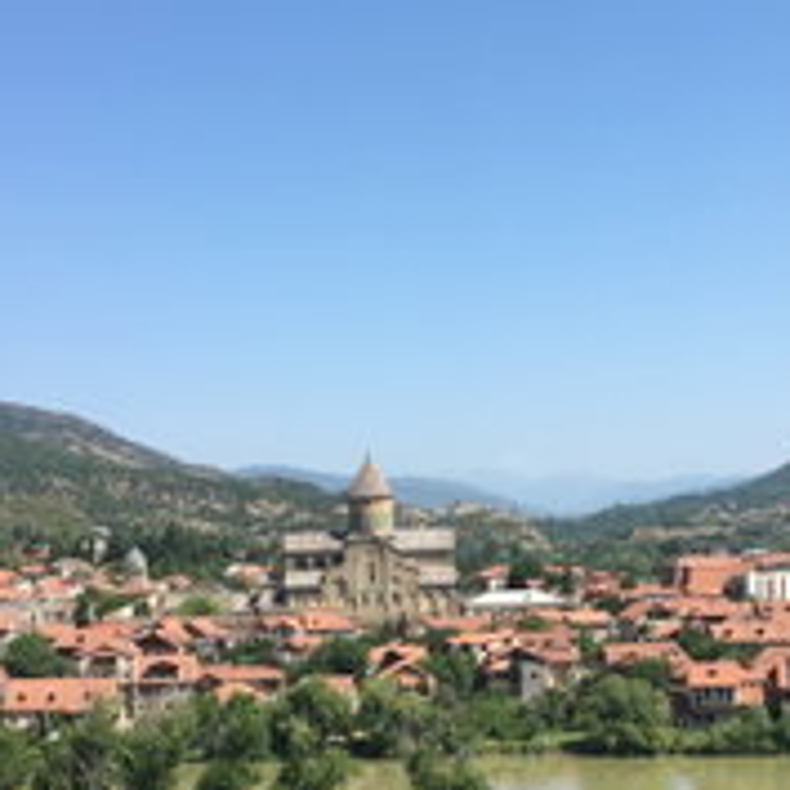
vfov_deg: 29.3
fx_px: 1498
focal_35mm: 58
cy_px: 527
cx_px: 455
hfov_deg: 29.5
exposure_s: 1/1282
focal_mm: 4.15
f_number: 2.2
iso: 25
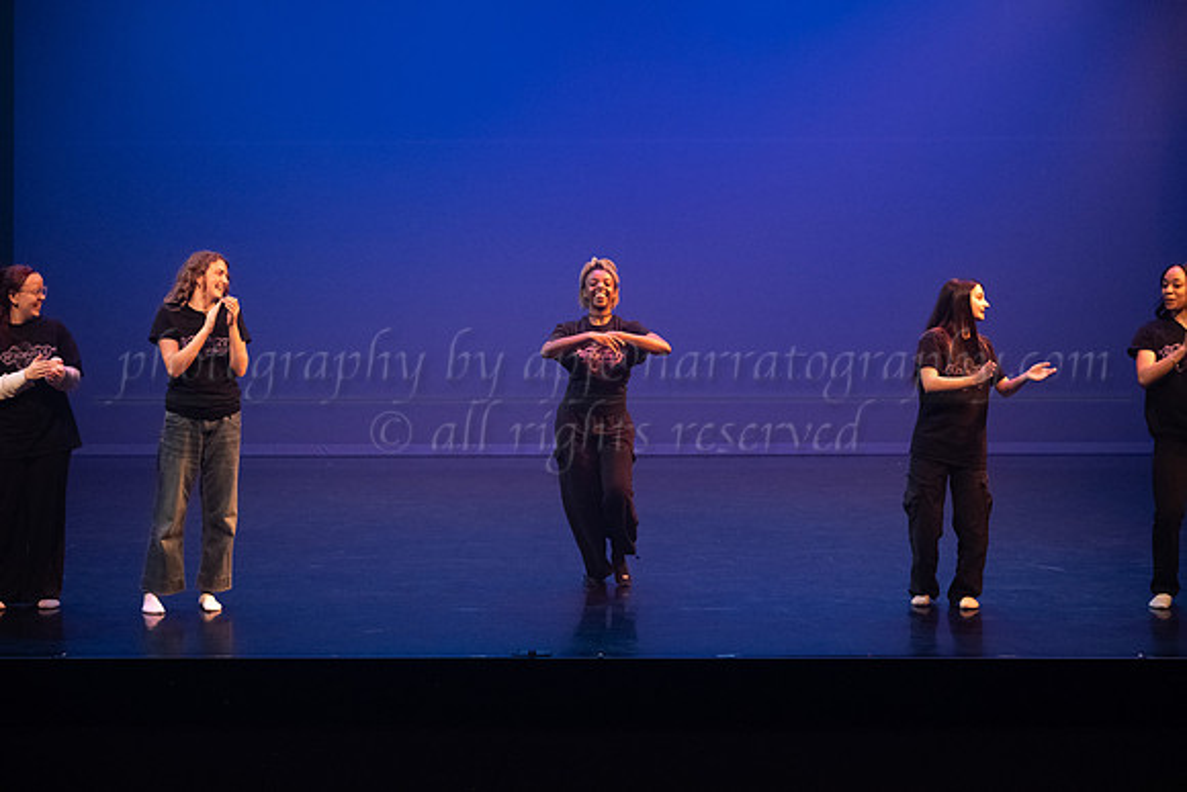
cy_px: 396
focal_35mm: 78
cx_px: 594
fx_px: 2577
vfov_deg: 17.5
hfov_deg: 25.9
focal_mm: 75
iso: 4000
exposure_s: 1/400
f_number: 4.5
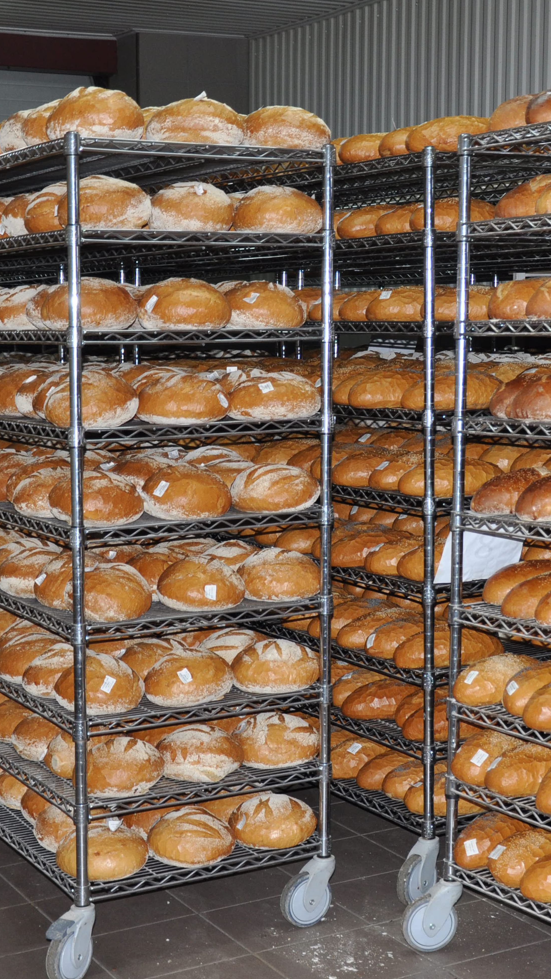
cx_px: 353
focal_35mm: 38
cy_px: 529
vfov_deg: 52.7
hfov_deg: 31.0
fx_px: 987
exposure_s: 1/60
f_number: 3.8
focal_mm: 22
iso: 320
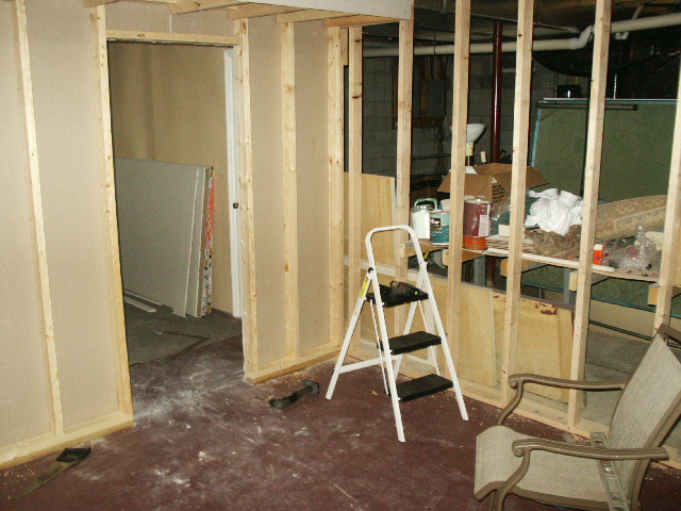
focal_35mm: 35
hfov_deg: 52.6
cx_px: 340
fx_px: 689
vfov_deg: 40.7
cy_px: 256
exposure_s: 1/45
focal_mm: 7.18
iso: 200
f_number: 3
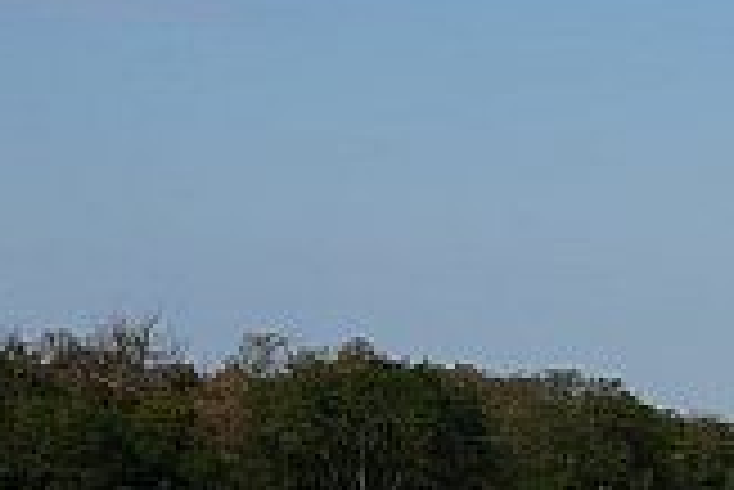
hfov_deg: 10.8
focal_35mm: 172
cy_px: 434
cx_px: 1491
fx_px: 3510
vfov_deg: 8.0
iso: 100
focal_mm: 35
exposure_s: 1/250
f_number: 8
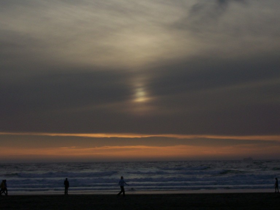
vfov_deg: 13.7
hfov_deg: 18.2
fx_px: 874
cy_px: 105
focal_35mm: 108
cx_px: 140
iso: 80
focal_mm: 18
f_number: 8.5
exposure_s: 1/348
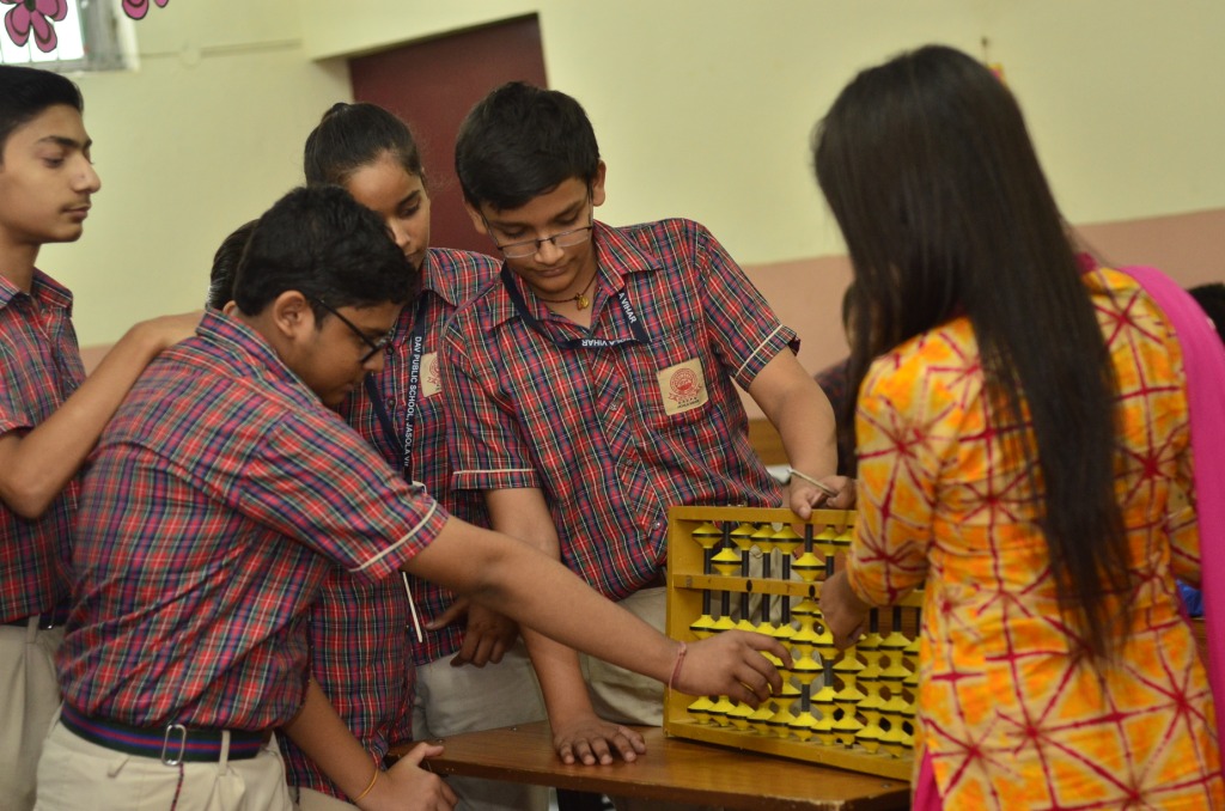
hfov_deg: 27.0
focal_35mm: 75
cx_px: 612
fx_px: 2547
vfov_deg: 18.1
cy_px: 406
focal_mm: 50
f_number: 2.8
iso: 640
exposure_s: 1/100
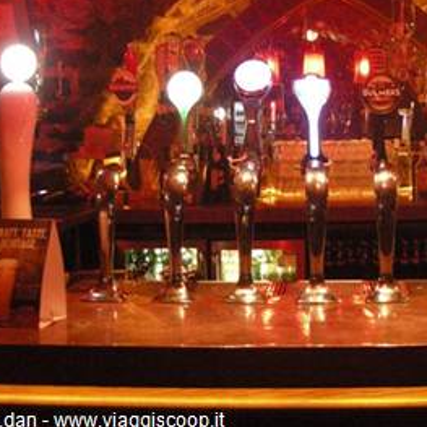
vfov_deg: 29.3
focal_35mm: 58
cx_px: 339
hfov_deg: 28.9
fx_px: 809
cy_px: 140
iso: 656
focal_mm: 7.5
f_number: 2.7
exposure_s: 1/8
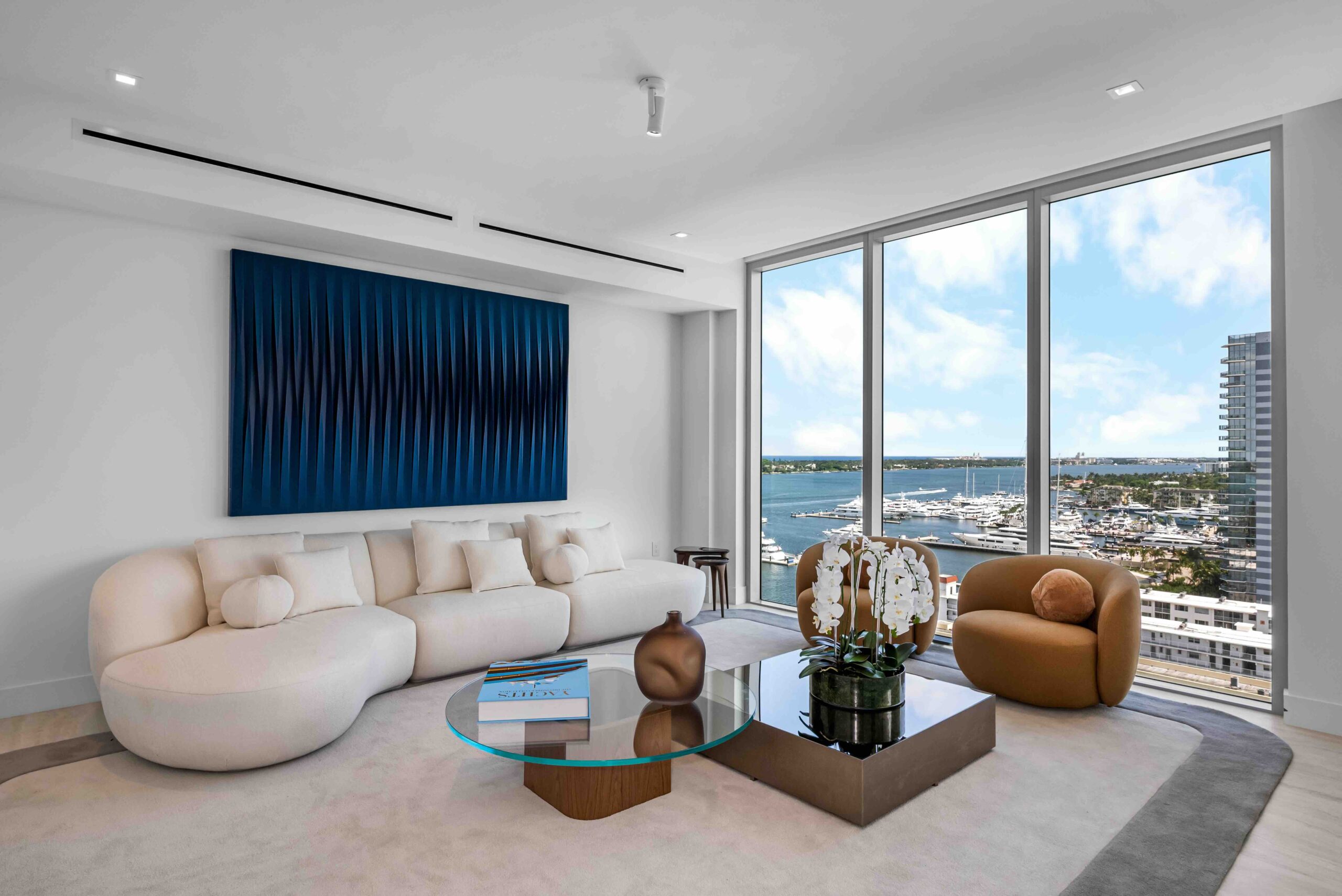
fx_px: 709
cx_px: 671
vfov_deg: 64.6
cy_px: 448
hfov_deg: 86.9
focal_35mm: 19
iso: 500
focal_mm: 19
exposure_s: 1/50
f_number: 13
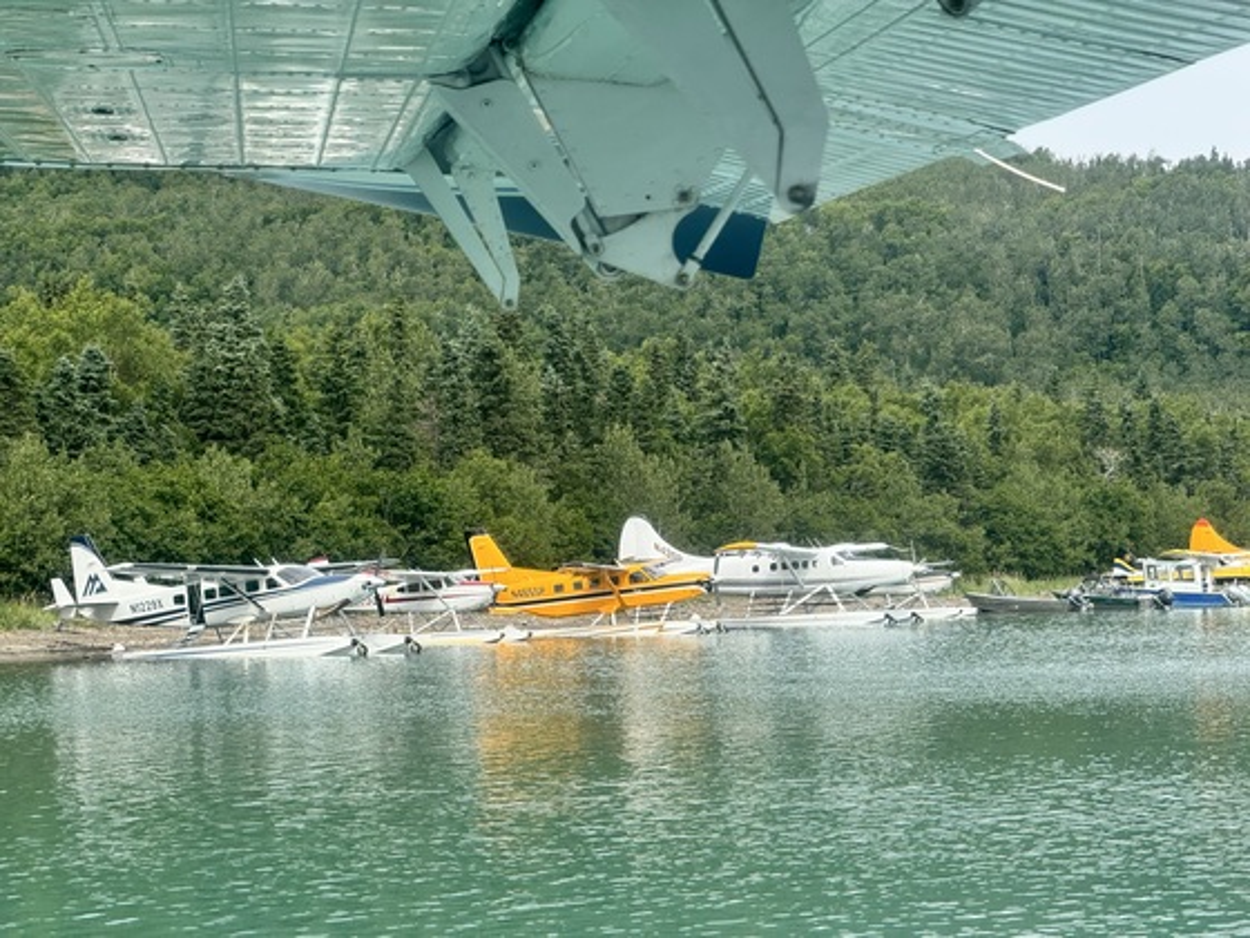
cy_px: 469
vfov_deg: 12.3
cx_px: 625
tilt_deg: +1.0
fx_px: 4333
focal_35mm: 120
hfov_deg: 16.4
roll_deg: +0.0
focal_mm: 15.66
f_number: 2.8
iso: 50
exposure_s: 1/759
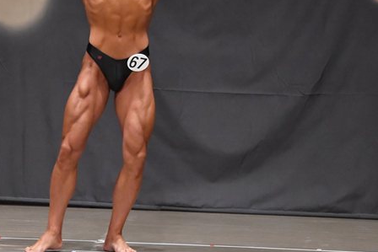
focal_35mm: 375
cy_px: 52
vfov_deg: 3.7
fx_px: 3939
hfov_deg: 5.5
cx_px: 78
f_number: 5.6
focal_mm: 145
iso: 6400
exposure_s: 1/400
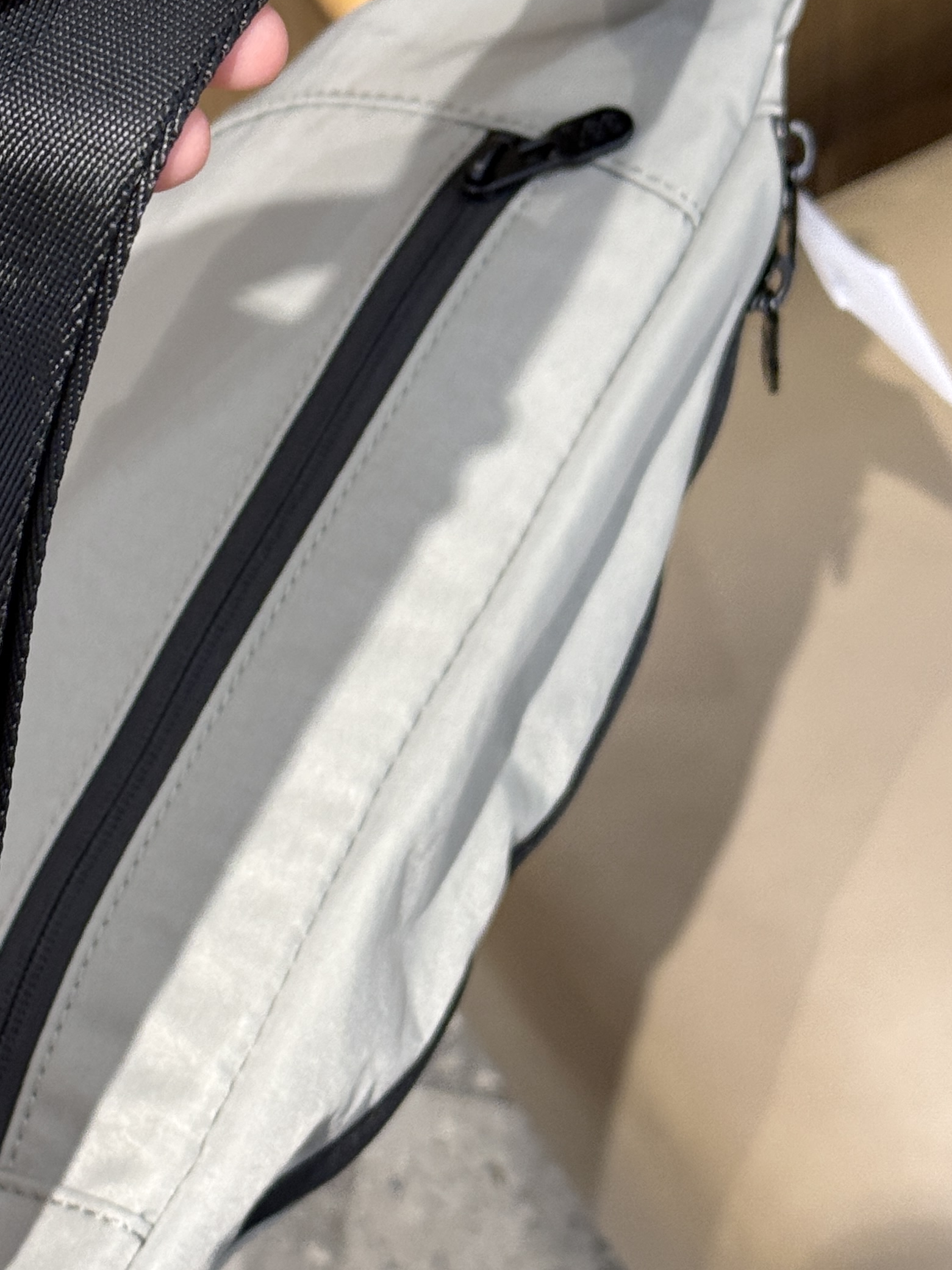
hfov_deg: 15.8
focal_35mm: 93
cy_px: 489
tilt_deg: -63.9
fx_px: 3410
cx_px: 288
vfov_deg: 21.0
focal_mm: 6.76
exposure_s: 1/50
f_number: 1.78
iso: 100
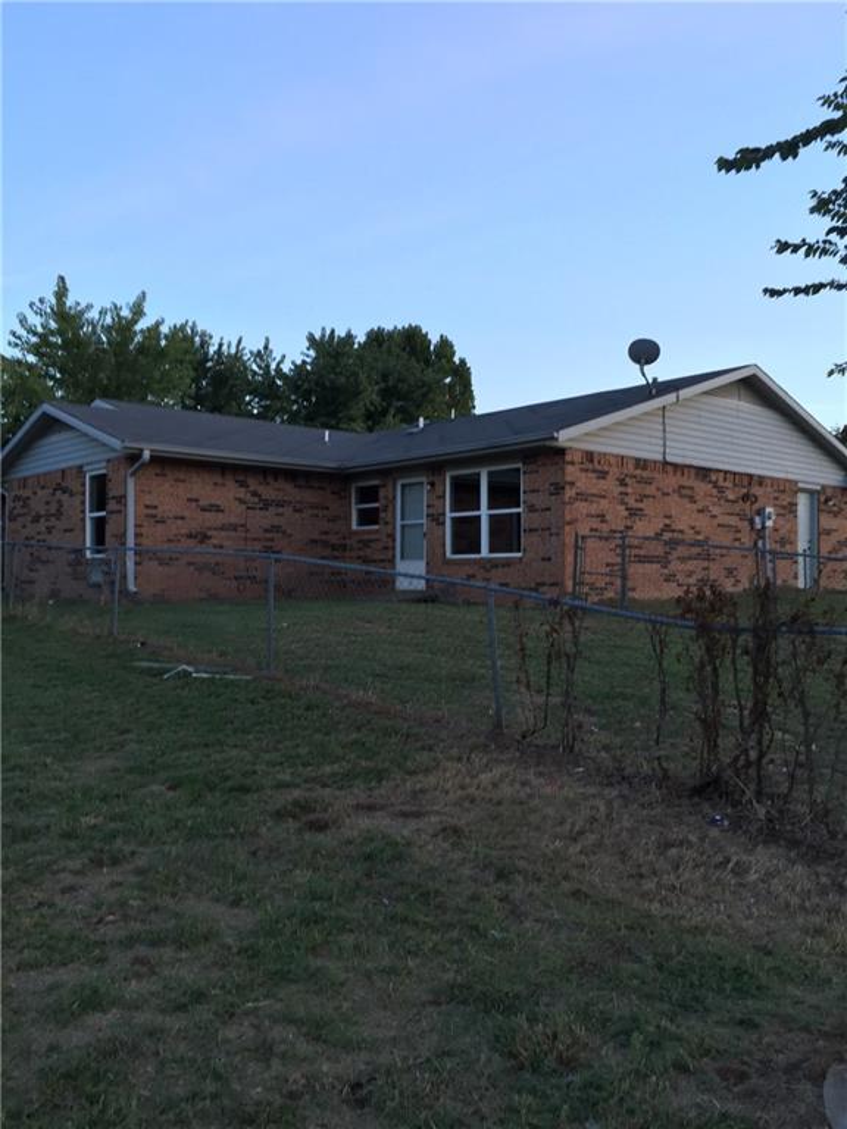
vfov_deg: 61.7
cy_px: 564
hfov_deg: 48.2
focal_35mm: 29
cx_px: 424
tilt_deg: +1.3
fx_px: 946
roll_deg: +1.0
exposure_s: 1/60
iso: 40
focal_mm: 4.15
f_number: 2.2
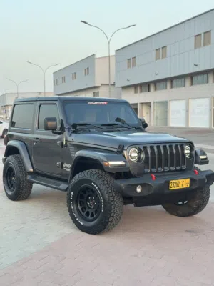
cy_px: 143
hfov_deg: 30.3
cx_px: 107
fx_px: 396
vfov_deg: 39.7
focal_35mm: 48
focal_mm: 6.86
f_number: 1.78
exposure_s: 1/155
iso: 125
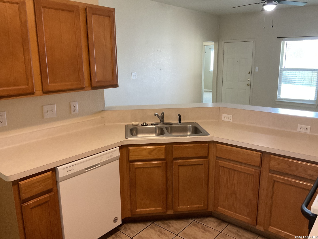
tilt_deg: -12.0
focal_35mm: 29
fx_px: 266
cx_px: 159
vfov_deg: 48.2
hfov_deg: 61.7
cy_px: 120
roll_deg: +0.0
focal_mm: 3
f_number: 1.8
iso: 160
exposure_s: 1/60
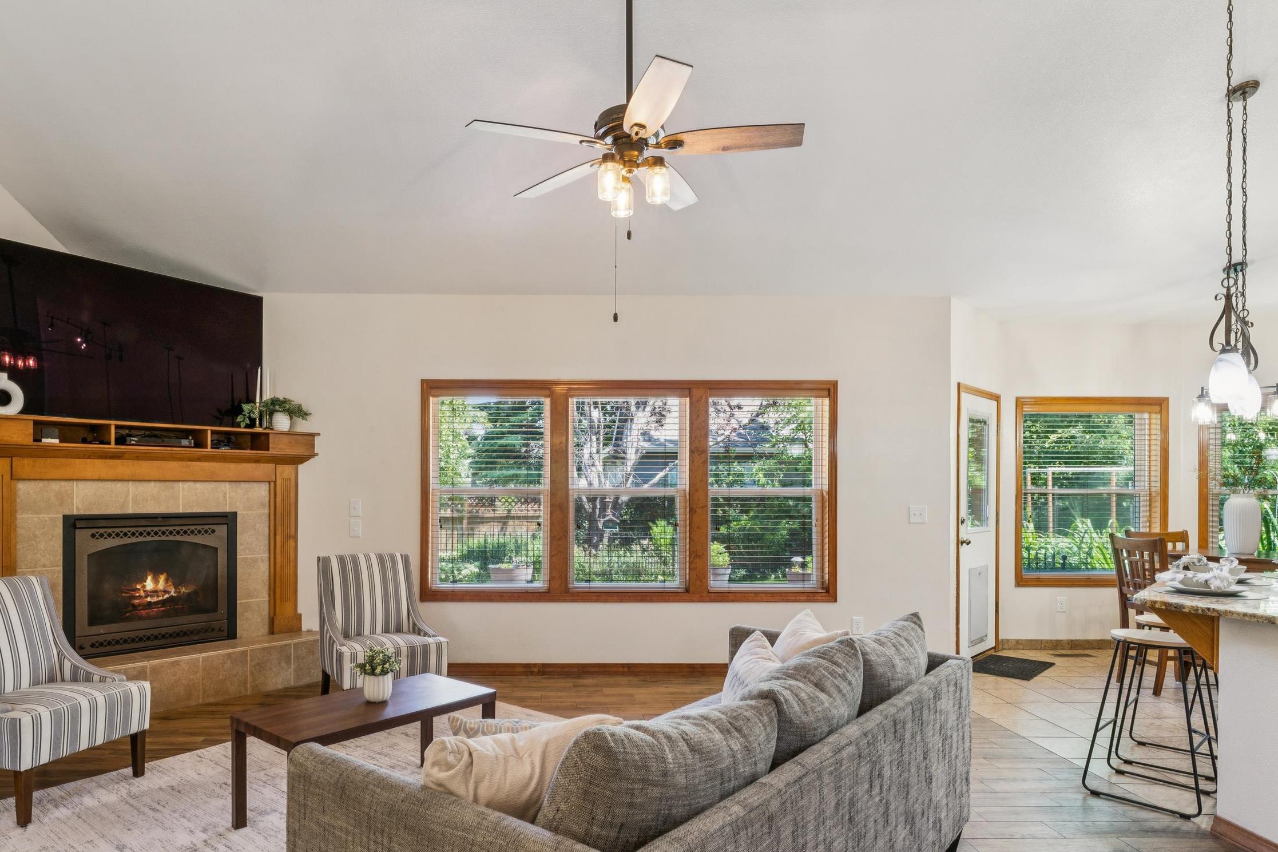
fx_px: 781
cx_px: 541
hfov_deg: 78.1
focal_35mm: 22
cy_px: 492
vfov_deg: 57.0
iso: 400
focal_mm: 16
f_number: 13
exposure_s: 1/5
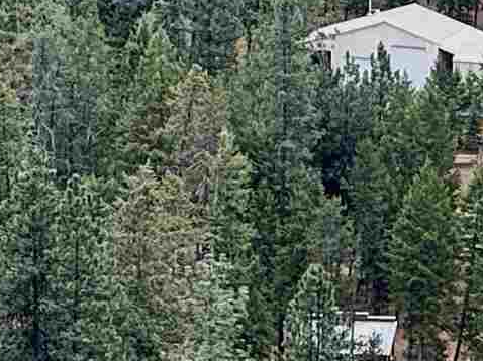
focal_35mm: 495
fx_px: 6903
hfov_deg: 3.9
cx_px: 1116
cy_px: 974
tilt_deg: -17.4
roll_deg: -2.1
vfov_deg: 3.0
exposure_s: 1/99
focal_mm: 9
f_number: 2.8
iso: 32
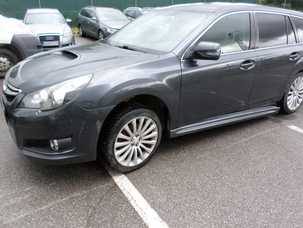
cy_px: 116
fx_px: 236
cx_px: 144
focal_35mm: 27
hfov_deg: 65.3
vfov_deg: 51.4
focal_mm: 4.5
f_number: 2.5
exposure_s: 1/125
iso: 80
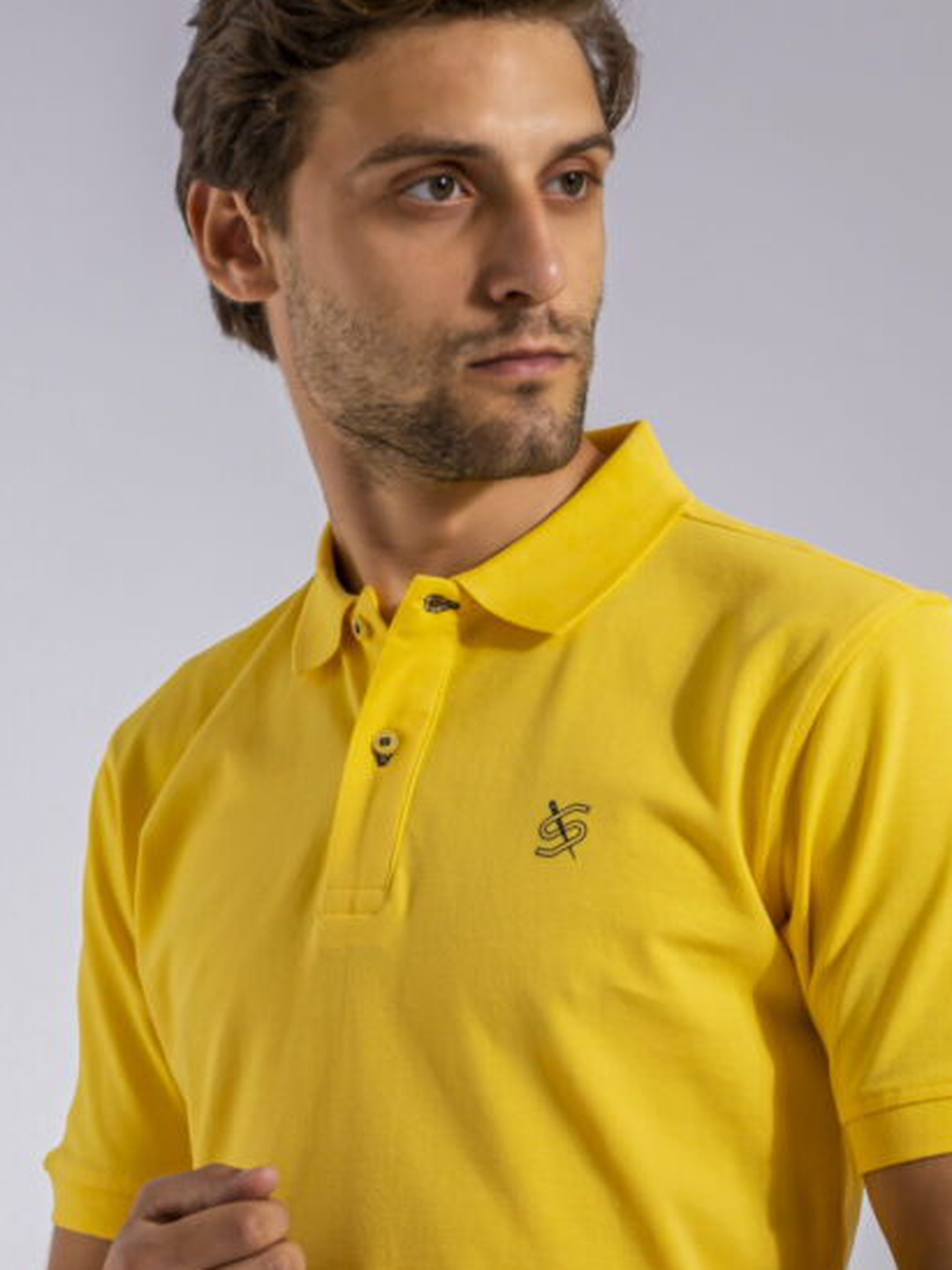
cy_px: 1022
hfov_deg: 10.5
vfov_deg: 13.9
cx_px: 530
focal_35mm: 141
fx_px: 5170
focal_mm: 44.4
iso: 80
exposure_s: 1/125
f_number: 10
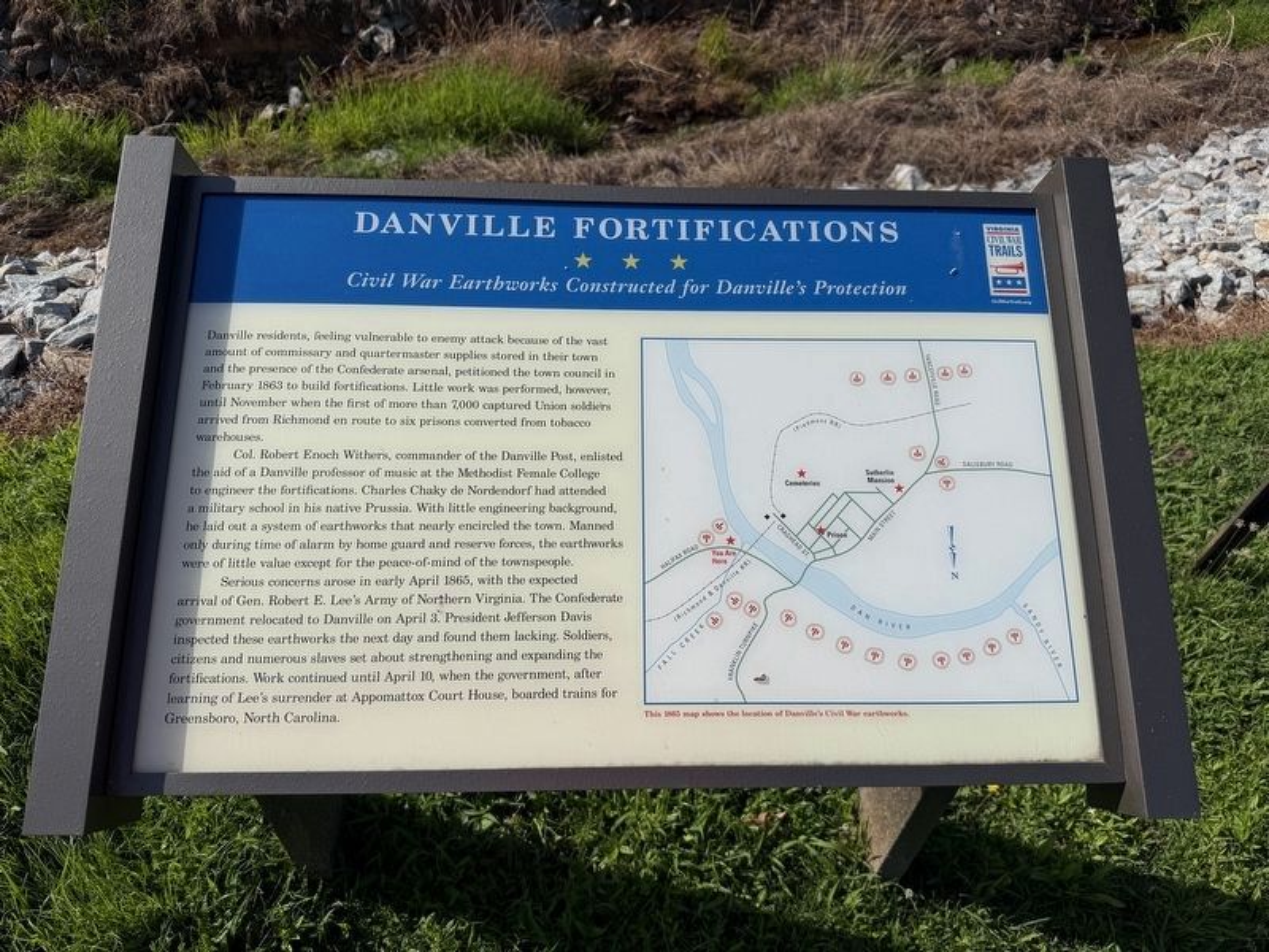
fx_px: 880
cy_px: 476
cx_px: 634
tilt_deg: -47.5
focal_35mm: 24
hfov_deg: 71.6
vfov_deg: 56.8
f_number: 1.78
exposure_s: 1/8130
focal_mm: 6.76
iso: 80
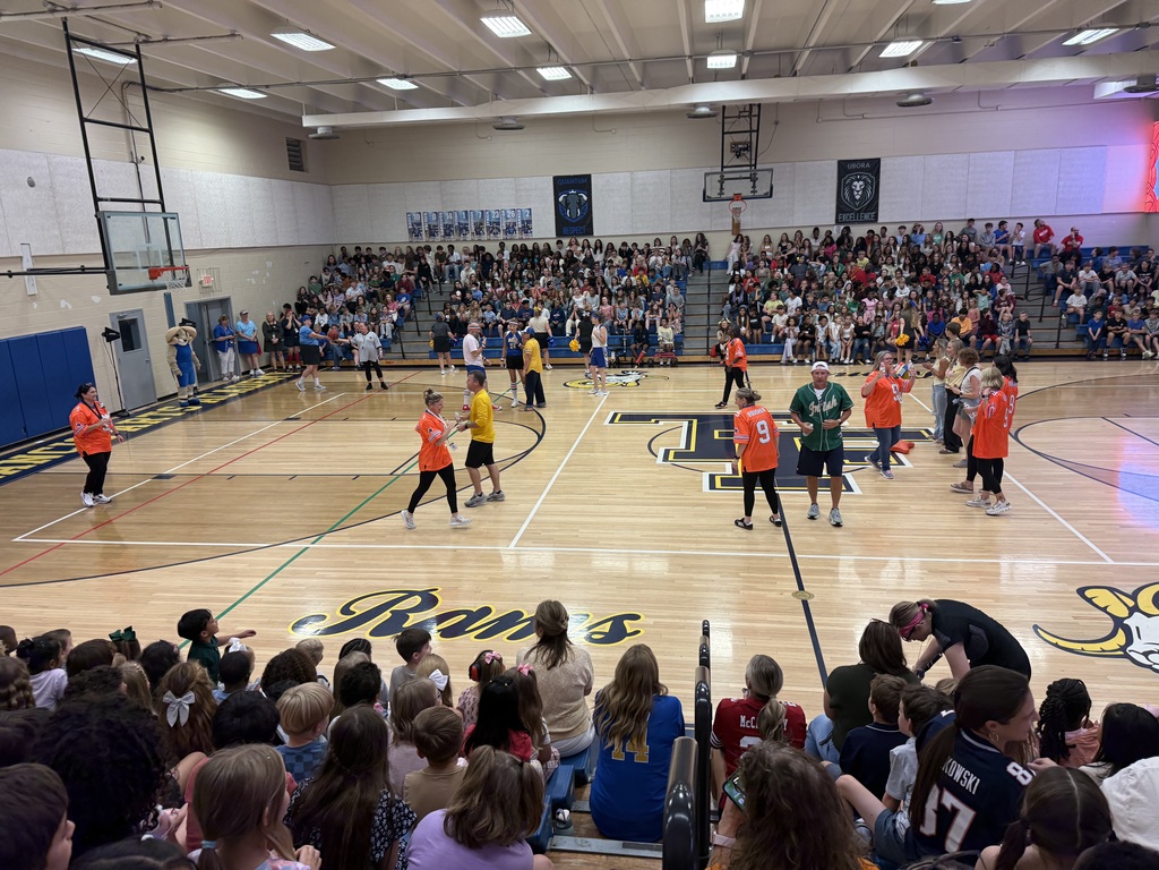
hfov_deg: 71.6
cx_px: 580
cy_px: 435
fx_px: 804
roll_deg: +2.5
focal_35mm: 24
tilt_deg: -14.1
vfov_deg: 56.8
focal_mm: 6.76
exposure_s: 1/120
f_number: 1.78
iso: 160
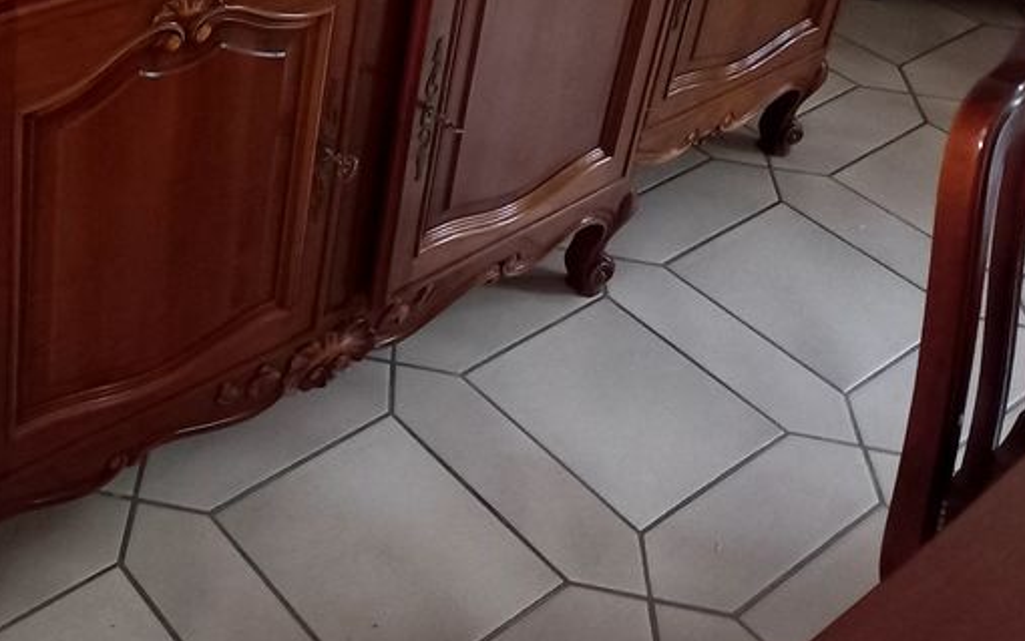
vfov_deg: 23.3
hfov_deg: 36.7
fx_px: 1453
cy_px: -66
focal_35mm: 52
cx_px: 123
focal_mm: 4.6
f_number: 1.8
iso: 2000
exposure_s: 1/16
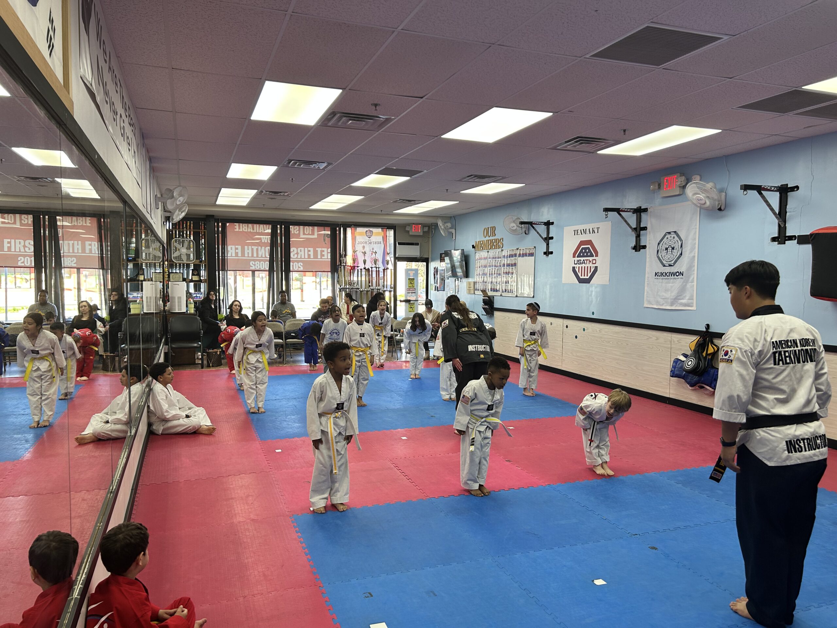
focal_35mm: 26
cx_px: 418
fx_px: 629
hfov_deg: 67.3
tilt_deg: -4.8
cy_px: 314
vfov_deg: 53.1
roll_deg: +0.1
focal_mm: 5.7
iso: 64
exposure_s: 1/120
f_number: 1.5
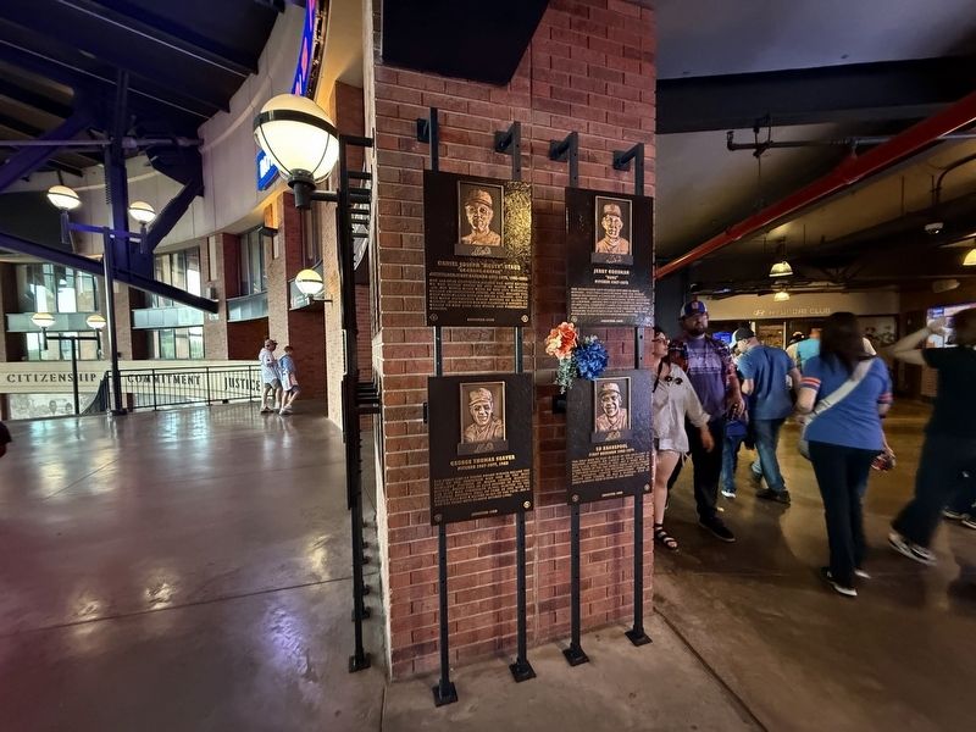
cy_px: 366
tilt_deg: -1.0
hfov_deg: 102.1
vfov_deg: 85.7
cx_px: 488
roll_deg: +0.7
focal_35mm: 14
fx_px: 395
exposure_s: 1/40
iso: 1000
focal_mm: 2.22
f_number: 2.2
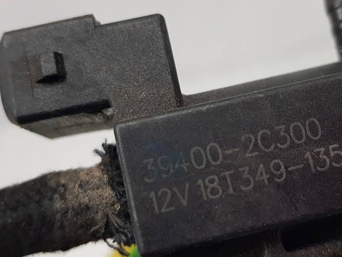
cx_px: 208
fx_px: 454
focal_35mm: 46
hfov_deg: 41.0
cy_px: 118
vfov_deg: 31.5
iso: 100
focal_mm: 4.2
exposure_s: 1/100
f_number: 1.7
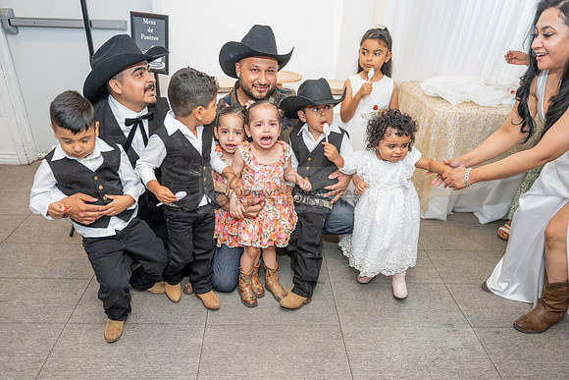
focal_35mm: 25
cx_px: 269
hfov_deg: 70.8
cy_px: 200
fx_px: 400
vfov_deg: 50.7
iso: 800
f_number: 3.2
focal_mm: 24
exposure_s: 1/160
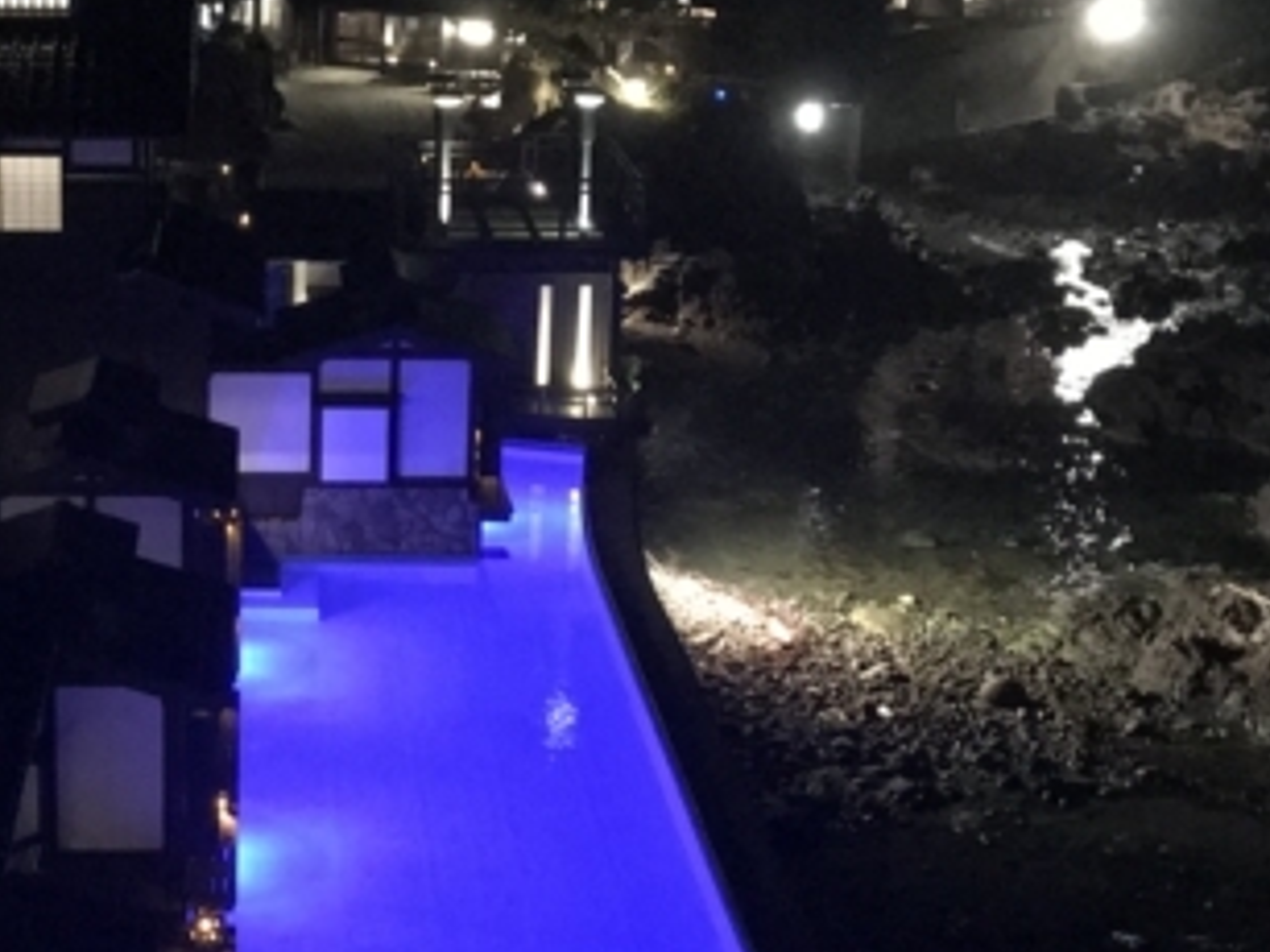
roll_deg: -0.2
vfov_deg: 20.1
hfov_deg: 26.0
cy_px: 546
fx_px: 2677
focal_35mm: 73
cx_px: 194
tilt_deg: -15.5
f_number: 1.8
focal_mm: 3.99
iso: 500
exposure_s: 1/4
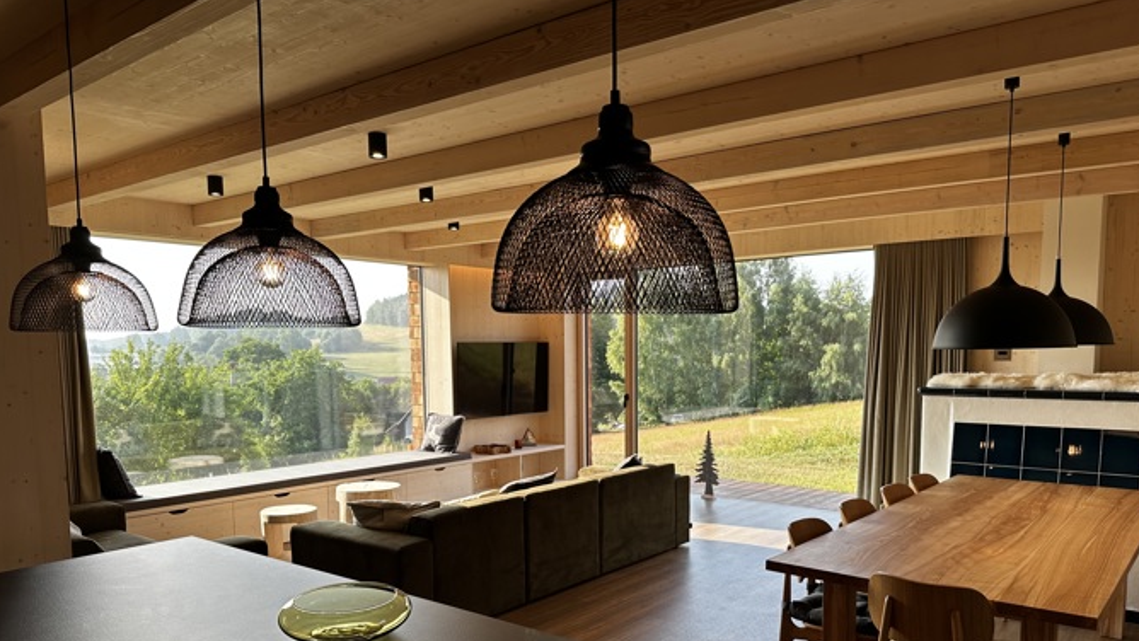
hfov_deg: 69.8
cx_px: 580
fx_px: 816
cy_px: 436
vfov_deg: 42.2
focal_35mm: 27
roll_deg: +0.7
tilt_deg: -5.9
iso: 80
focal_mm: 6.86
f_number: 1.78
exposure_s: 1/404
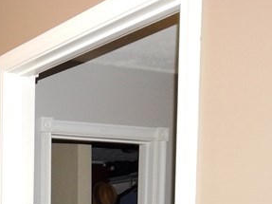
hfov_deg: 20.6
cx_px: -130
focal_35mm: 82
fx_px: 644
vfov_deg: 16.3
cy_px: 316
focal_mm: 4
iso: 200
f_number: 3
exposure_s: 1/30
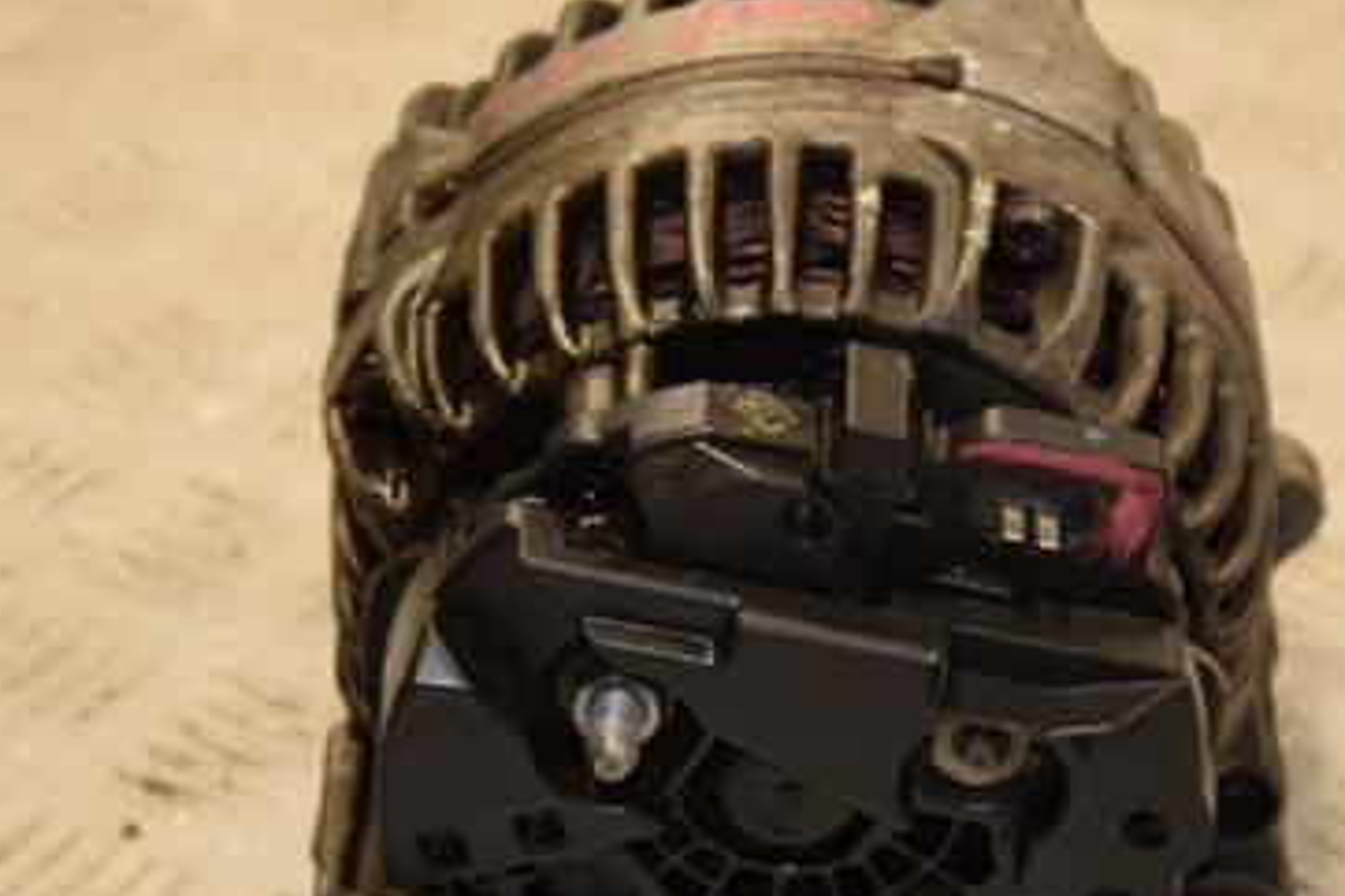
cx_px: 669
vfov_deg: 8.4
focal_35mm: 164
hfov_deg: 12.5
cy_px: 617
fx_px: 6124
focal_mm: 66
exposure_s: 1/125
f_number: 5.3
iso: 800
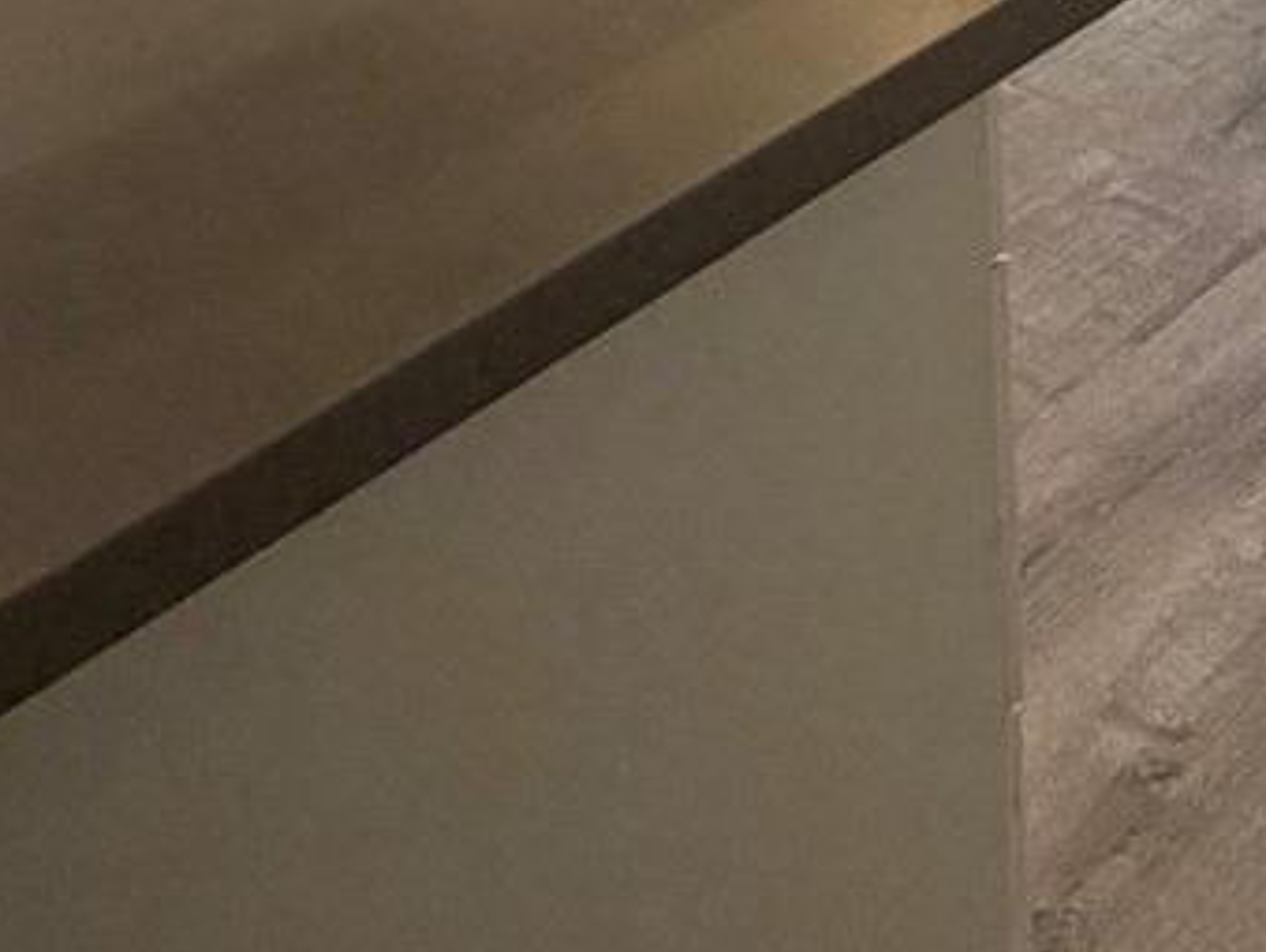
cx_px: 698
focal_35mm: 66
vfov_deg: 16.9
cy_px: -926
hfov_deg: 29.3
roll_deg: +2.7
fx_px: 2416
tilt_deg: -6.4
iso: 160
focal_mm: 2.22
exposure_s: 1/60
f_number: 2.2
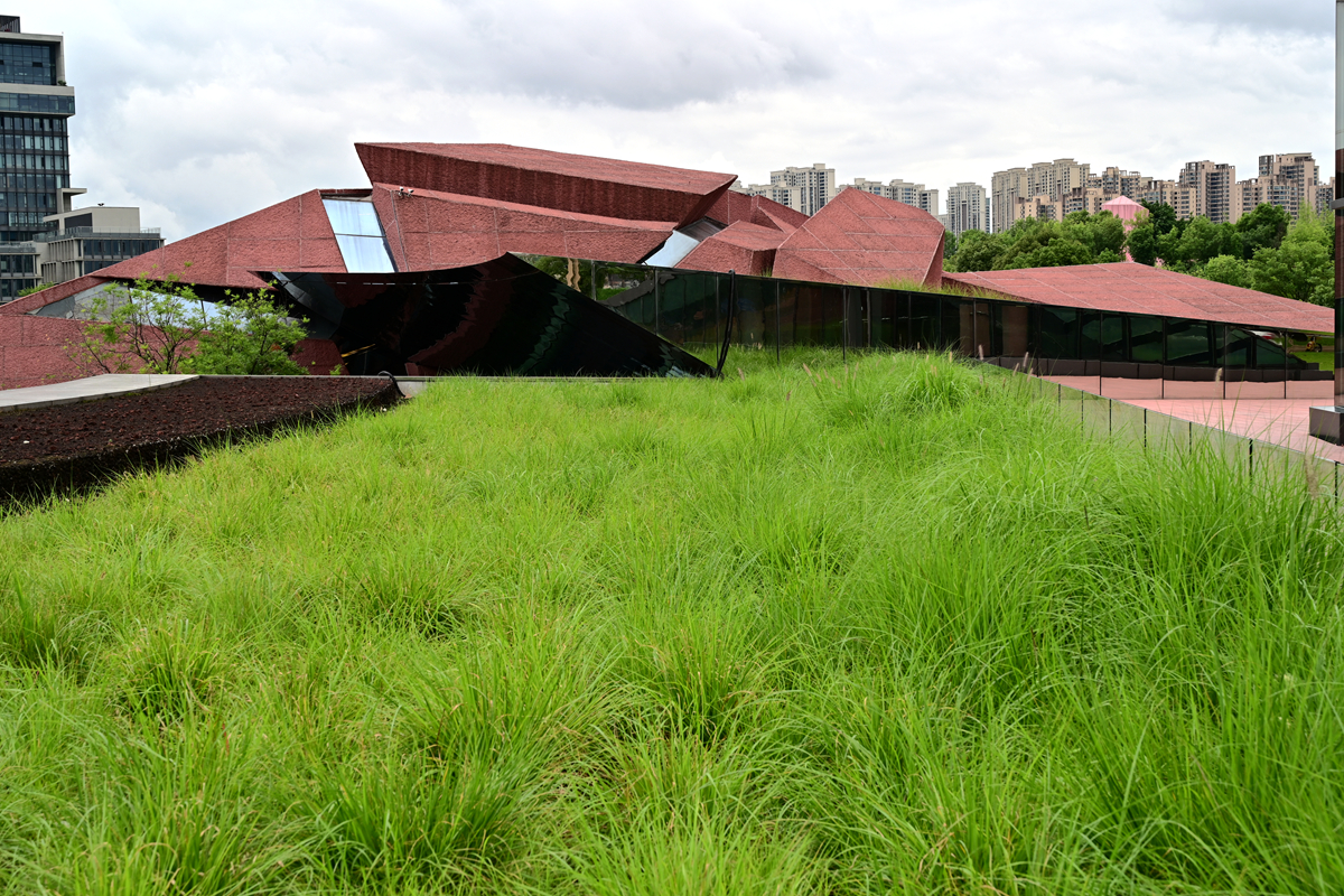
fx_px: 1680
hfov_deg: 43.6
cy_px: 448
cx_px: 672
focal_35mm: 45
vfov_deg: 29.9
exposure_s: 1/50
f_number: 8
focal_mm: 45
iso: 200
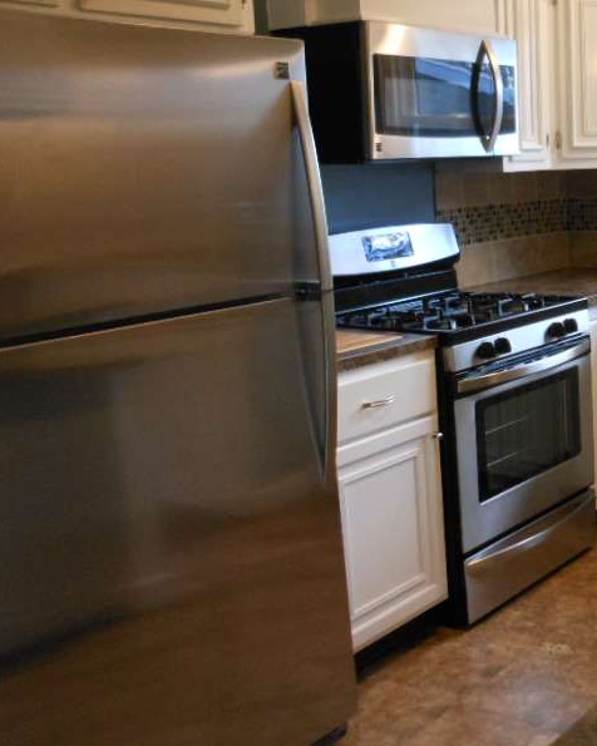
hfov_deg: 29.8
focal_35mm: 47
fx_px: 1038
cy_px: 321
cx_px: 606
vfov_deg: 39.5
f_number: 3.7
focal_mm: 5
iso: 400
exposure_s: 1/25
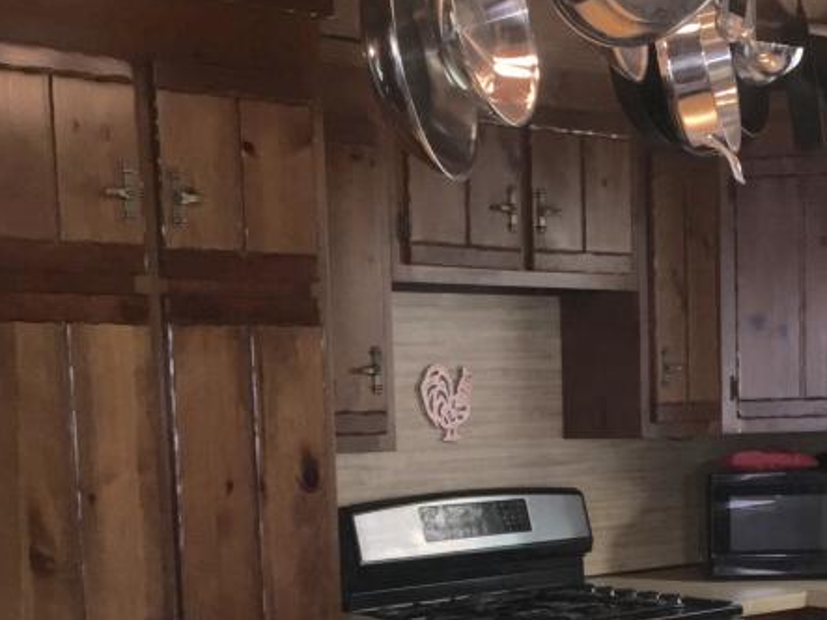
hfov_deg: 28.8
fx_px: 1600
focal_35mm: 67
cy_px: 590
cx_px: 562
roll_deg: +1.1
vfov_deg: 21.3
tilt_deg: -6.5
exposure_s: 1/24
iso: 64
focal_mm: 4.15
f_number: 2.2
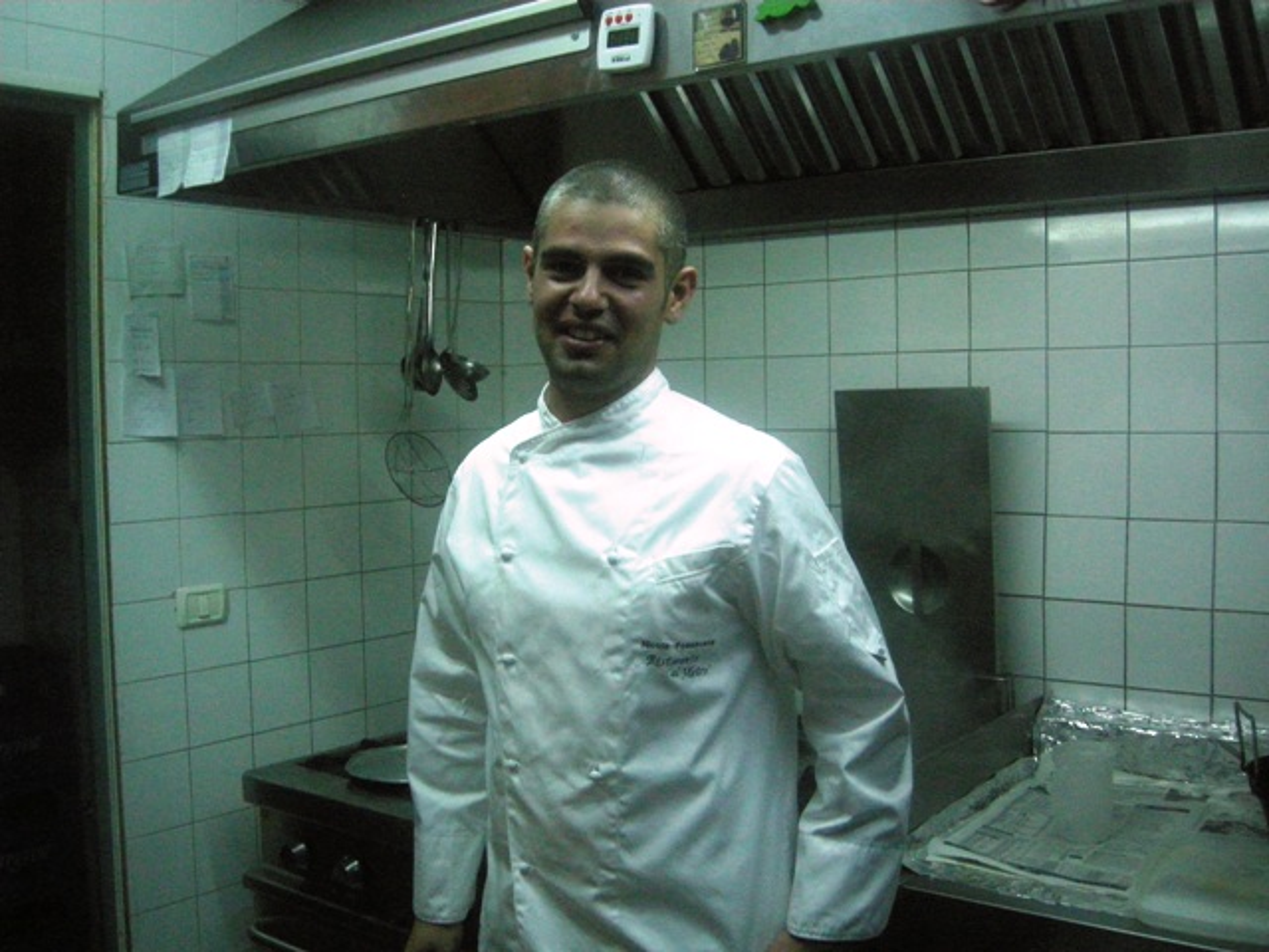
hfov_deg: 51.4
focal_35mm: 36
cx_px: 634
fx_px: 1320
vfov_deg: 39.7
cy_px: 476
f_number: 2.7
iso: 865
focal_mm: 7.5
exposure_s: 1/125
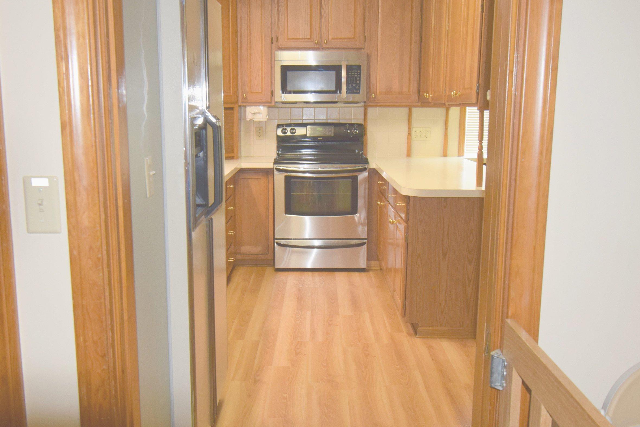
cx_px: 291
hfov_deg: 49.5
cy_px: 240
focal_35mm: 39
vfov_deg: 34.2
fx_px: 693
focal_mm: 20
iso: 2000
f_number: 5.6
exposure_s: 1/60
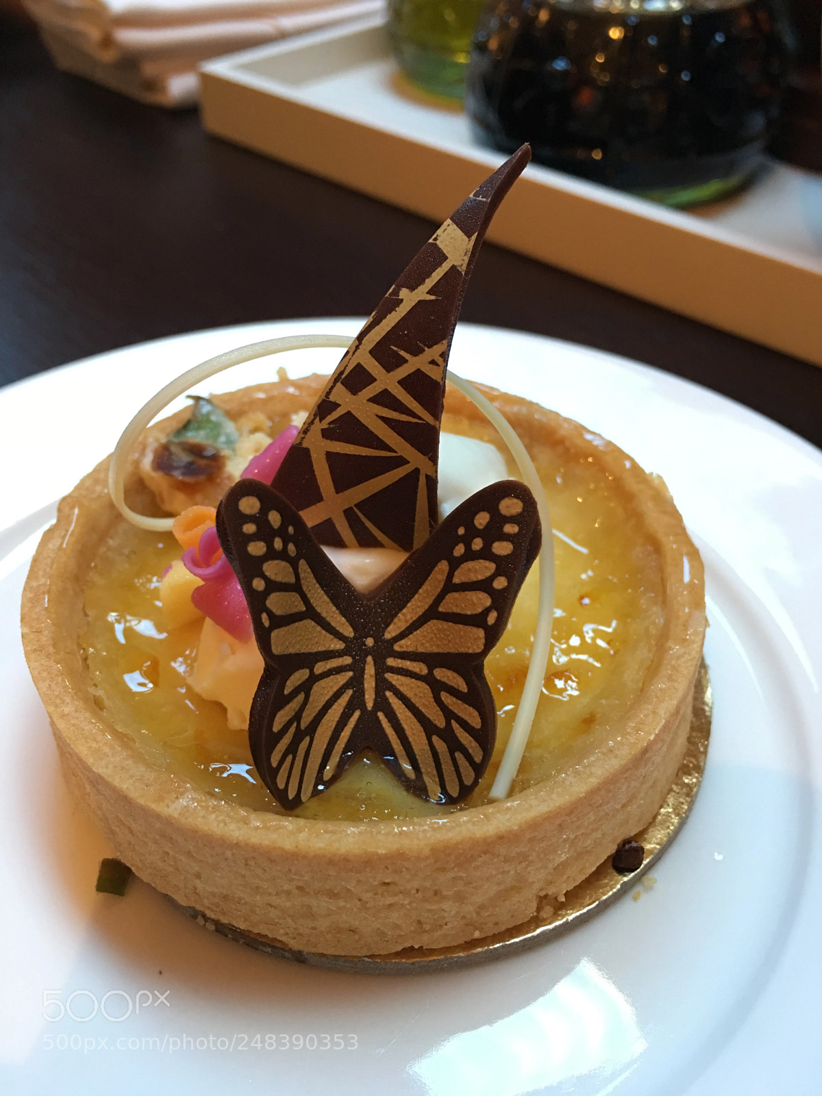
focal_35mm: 29
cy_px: 548
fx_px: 918
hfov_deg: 48.2
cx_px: 411
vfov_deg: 61.7
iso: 80
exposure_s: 1/10
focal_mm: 4.15
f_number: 2.2
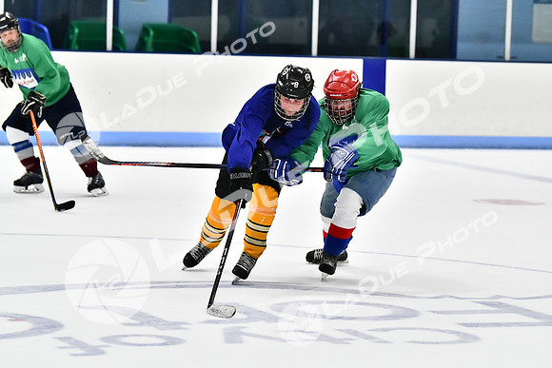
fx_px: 2668
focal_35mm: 174
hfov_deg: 11.8
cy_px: 184
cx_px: 276
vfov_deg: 7.9
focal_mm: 116
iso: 8000
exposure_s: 1/1600
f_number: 2.8
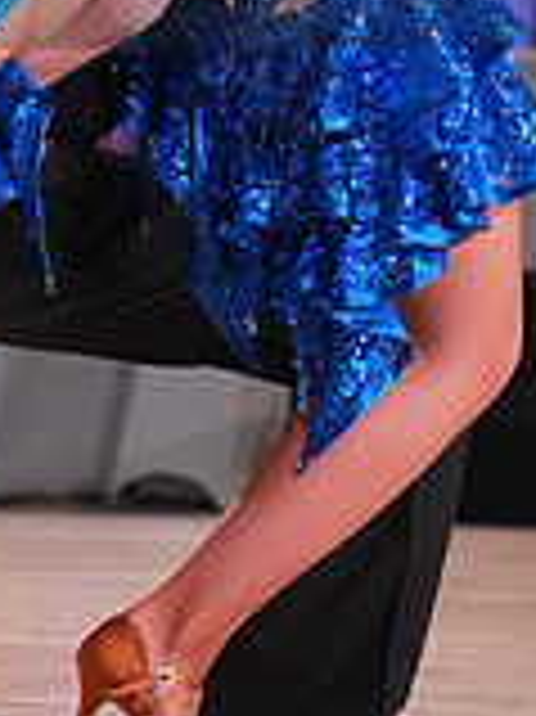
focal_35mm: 368
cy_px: -99
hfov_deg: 4.0
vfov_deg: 5.4
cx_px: 88
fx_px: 7608
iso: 2500
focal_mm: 105
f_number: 4
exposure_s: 1/400
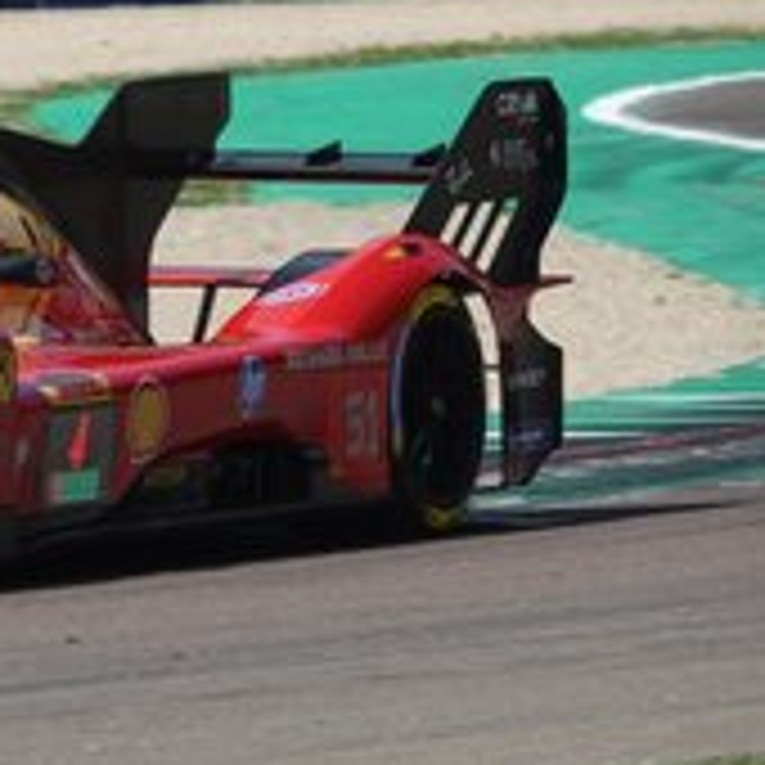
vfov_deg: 2.2
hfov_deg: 2.2
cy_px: 382
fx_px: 19727
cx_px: 4
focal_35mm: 789
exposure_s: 1/800
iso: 100
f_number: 4.5
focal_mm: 128.59
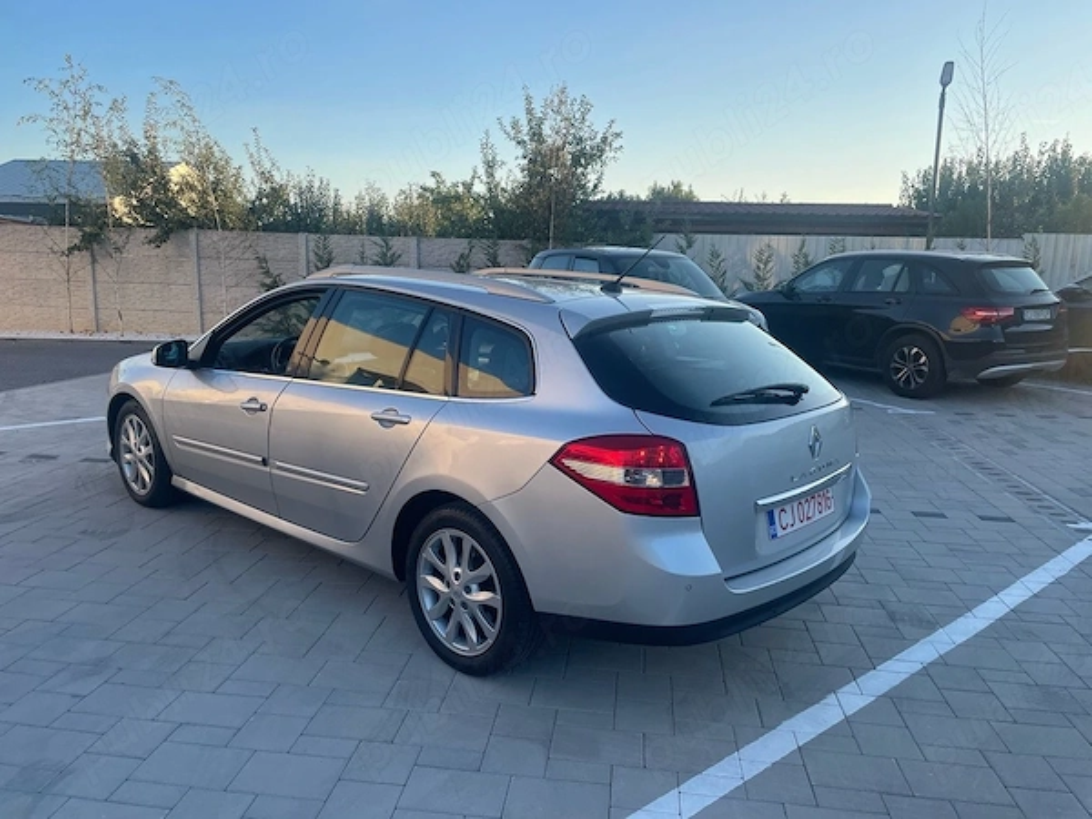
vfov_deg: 53.1
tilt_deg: -9.3
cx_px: 546
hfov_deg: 67.3
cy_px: 410
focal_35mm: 26
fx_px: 820
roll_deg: -3.0
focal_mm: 4.2
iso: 32
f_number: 1.6
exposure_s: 1/725
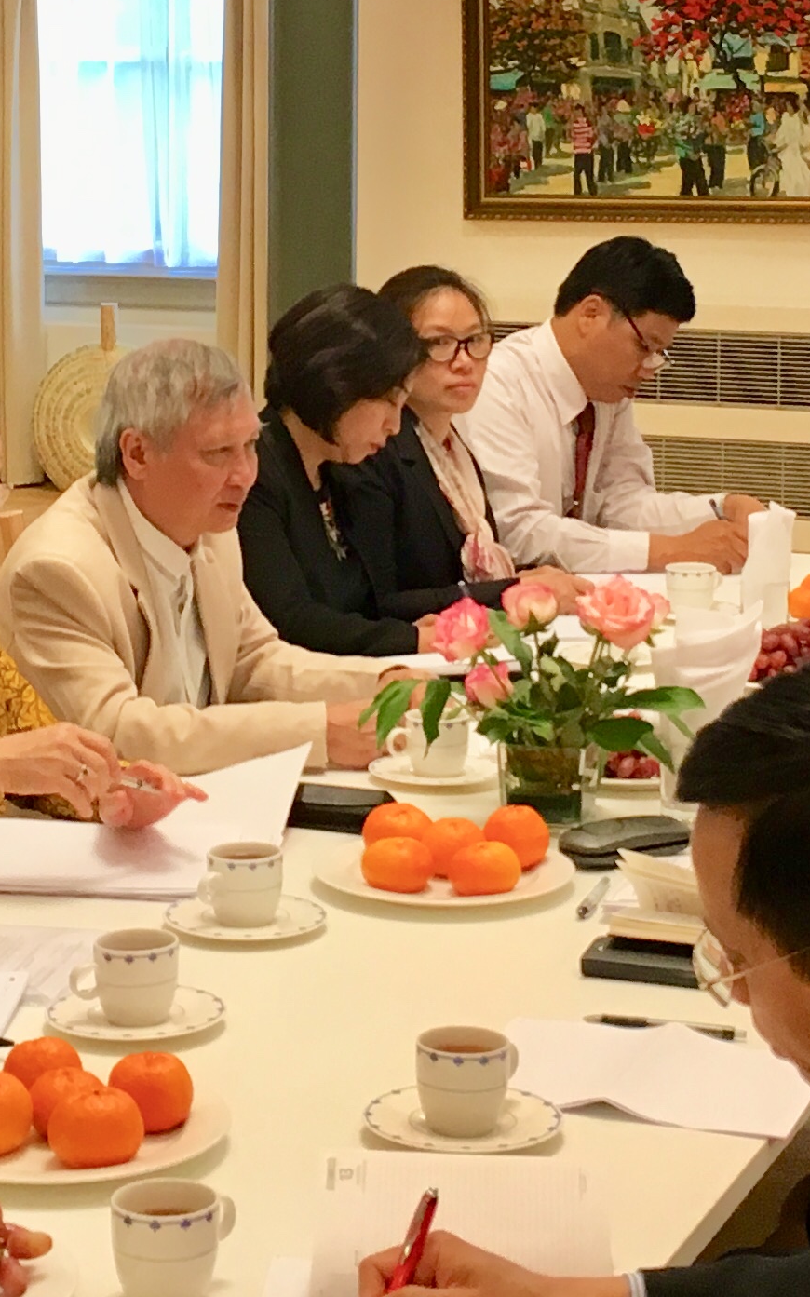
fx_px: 3145
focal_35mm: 89
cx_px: 331
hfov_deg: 14.7
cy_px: 321
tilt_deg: -3.7
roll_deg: +0.6
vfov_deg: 23.1
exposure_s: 1/33
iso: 40
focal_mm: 4.15
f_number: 2.2
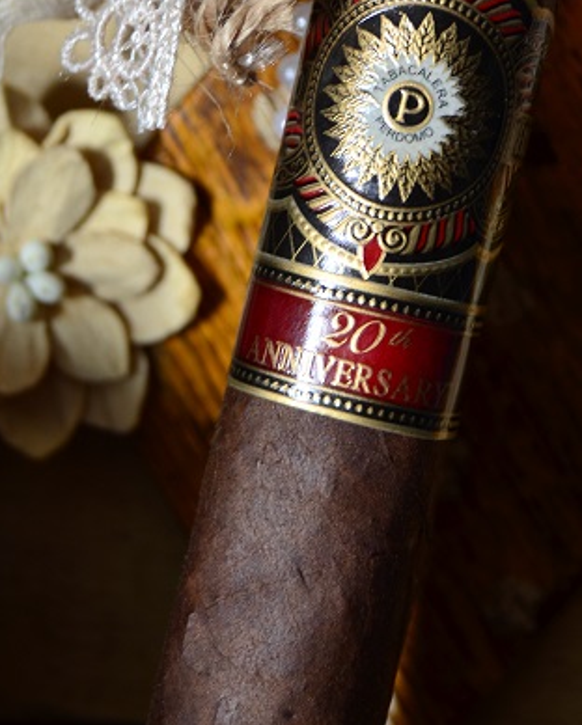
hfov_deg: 13.0
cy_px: 300
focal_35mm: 119
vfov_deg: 16.1
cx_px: 372
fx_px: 2558
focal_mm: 38
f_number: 4.8
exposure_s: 1/30
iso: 220
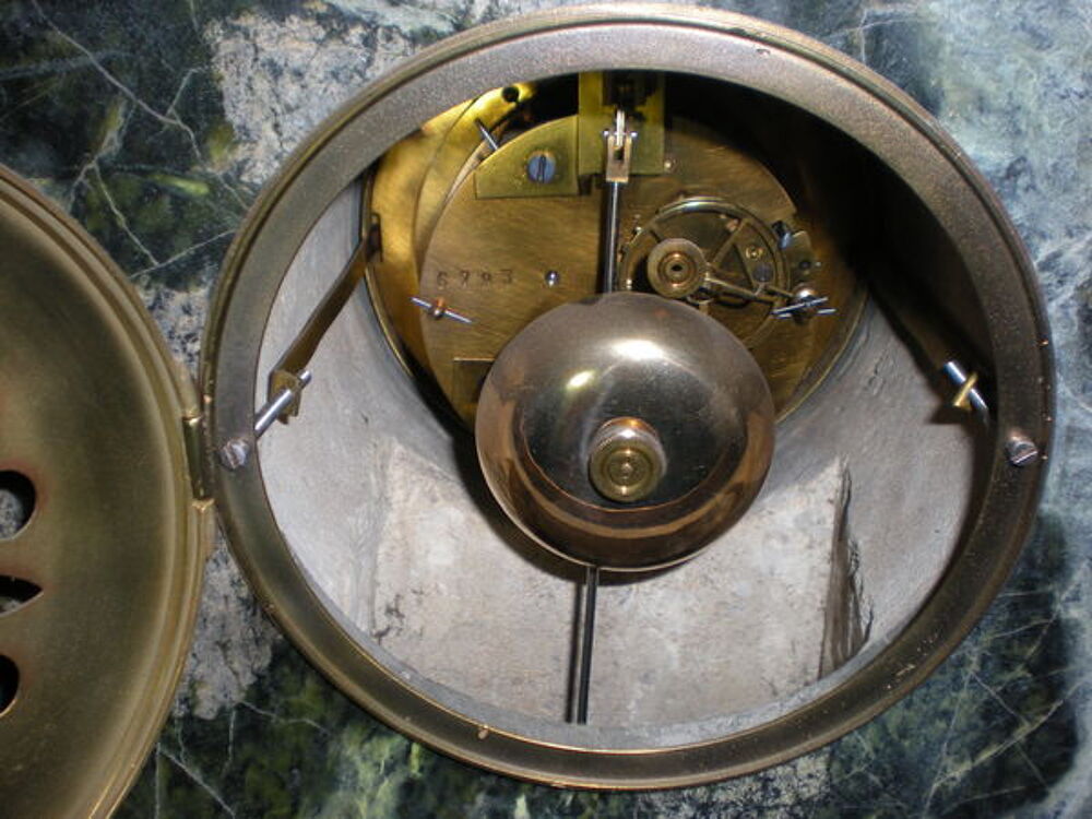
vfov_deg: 37.7
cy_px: 410
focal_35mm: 38
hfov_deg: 49.0
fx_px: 1199
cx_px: 546
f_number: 3.1
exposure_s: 1/60
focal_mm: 6.3
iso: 64
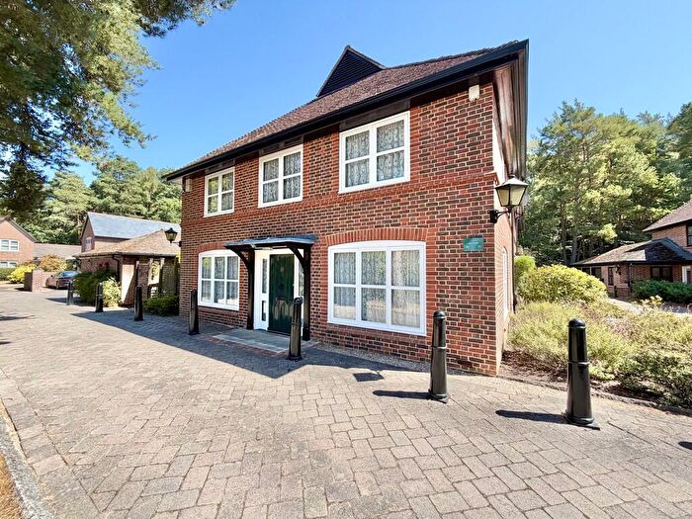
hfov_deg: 102.1
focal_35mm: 14
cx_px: 346
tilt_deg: +0.9
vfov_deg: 85.7
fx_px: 280
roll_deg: -2.3
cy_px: 260
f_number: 2.2
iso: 40
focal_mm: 2.22
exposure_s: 1/625
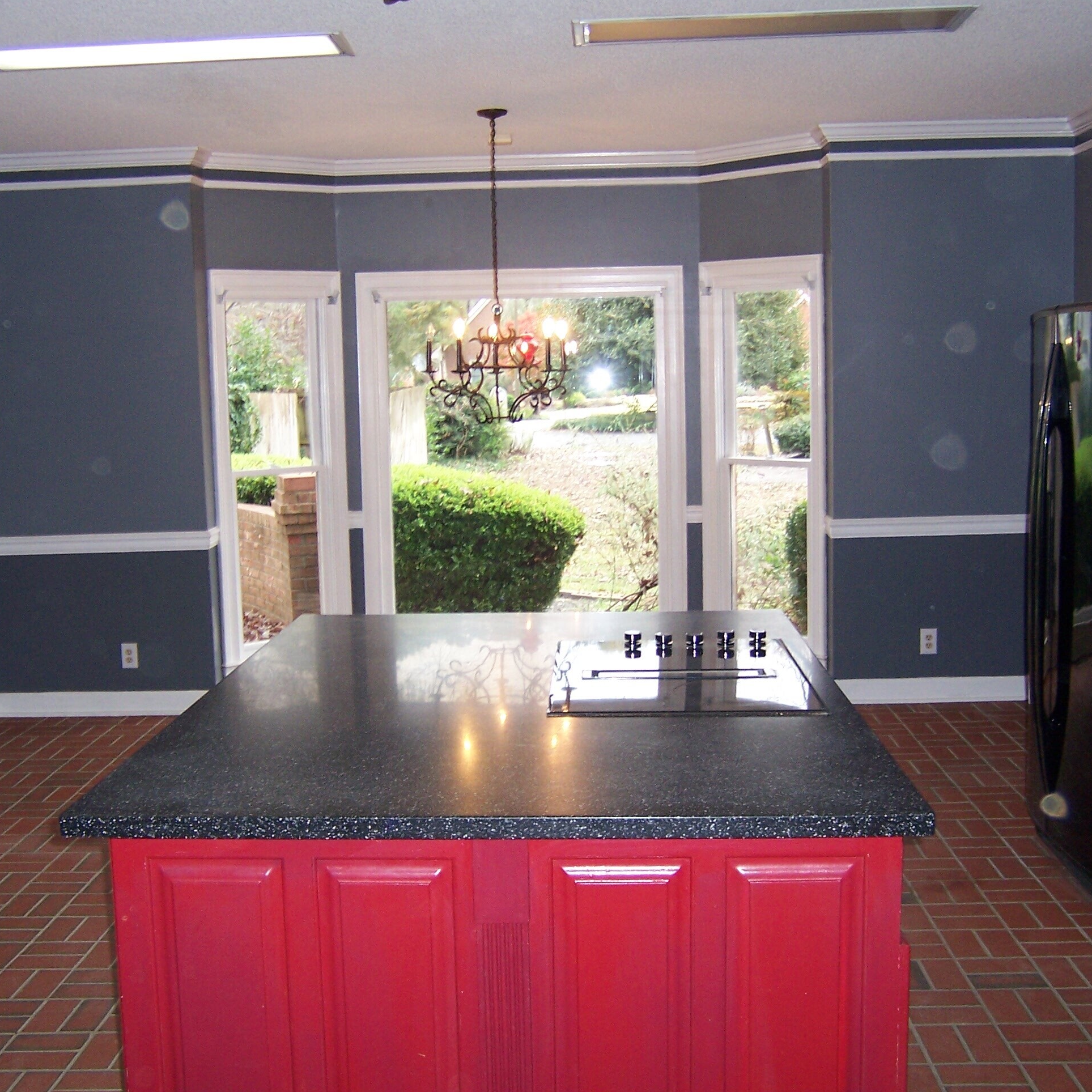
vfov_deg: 42.8
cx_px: 514
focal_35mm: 39
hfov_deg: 42.8
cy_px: 545
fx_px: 1392
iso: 140
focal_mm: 5.5
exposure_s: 1/60
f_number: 2.8
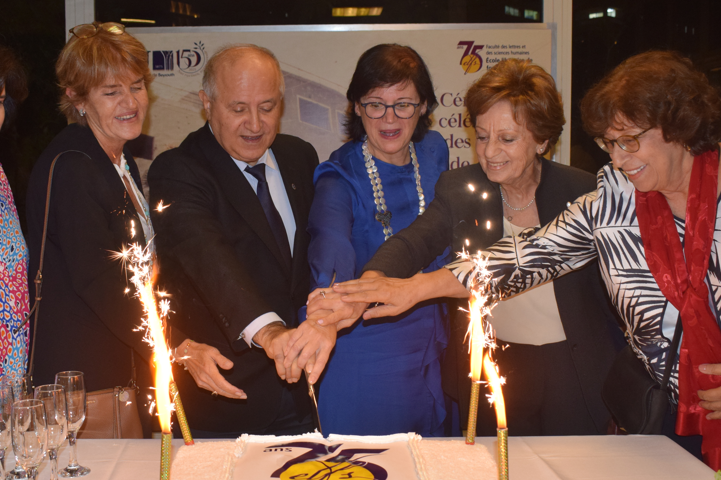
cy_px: 260
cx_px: 307
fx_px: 895
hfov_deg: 43.7
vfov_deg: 30.0
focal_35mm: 45
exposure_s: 1/125
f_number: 5.6
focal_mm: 21
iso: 800
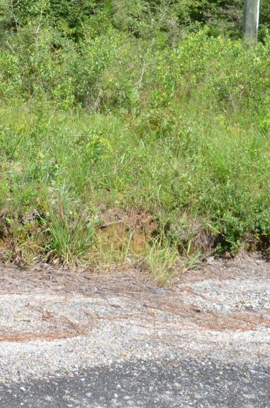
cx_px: -11
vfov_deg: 25.8
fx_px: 780
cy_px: -100
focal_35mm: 69
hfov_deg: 19.0
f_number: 8
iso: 140
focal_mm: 18
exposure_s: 1/250
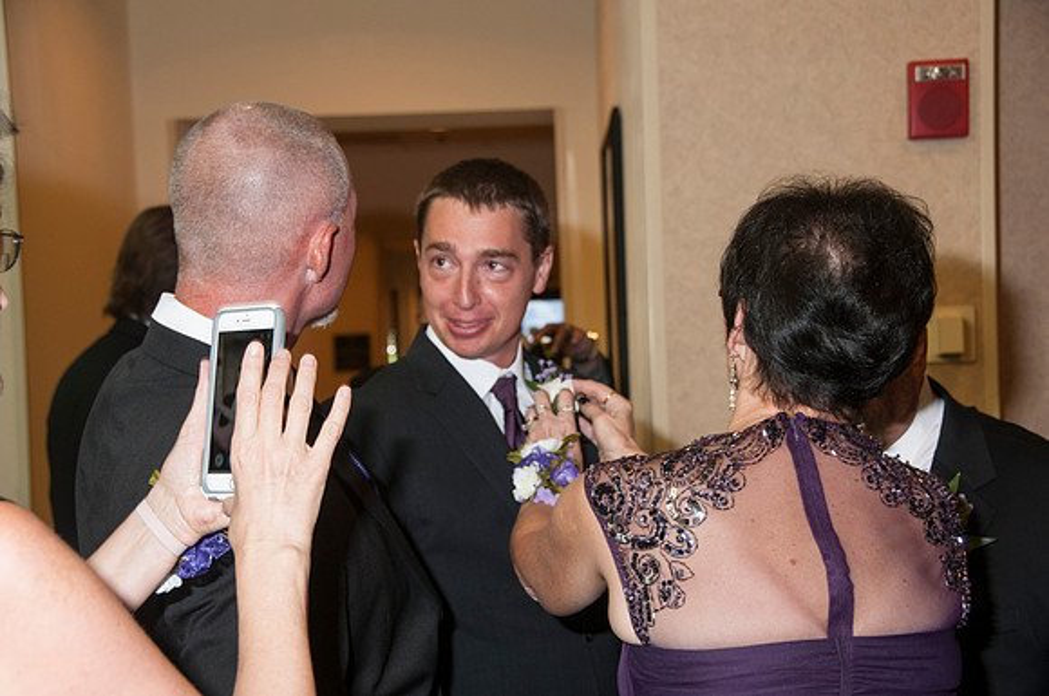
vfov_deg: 20.6
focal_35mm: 66
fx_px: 1920
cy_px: 348
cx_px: 524
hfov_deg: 30.6
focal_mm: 44
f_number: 5.6
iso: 400
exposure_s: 1/60
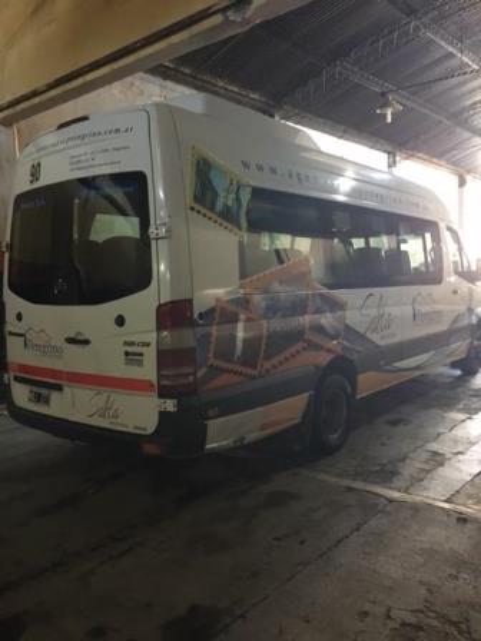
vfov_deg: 61.7
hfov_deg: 48.2
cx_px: 240
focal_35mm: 29
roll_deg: +2.0
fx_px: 537
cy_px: 320
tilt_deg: -5.9
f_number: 2.2
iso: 320
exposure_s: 1/17
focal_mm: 4.15
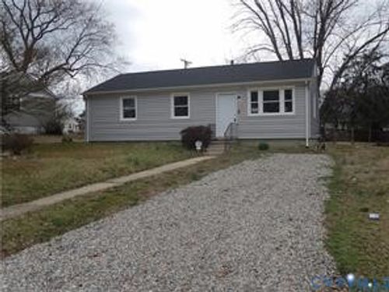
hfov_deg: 55.4
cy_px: 146
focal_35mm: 33
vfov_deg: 42.9
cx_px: 194
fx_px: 371
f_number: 3.6
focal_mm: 5.9
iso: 100
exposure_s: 1/269
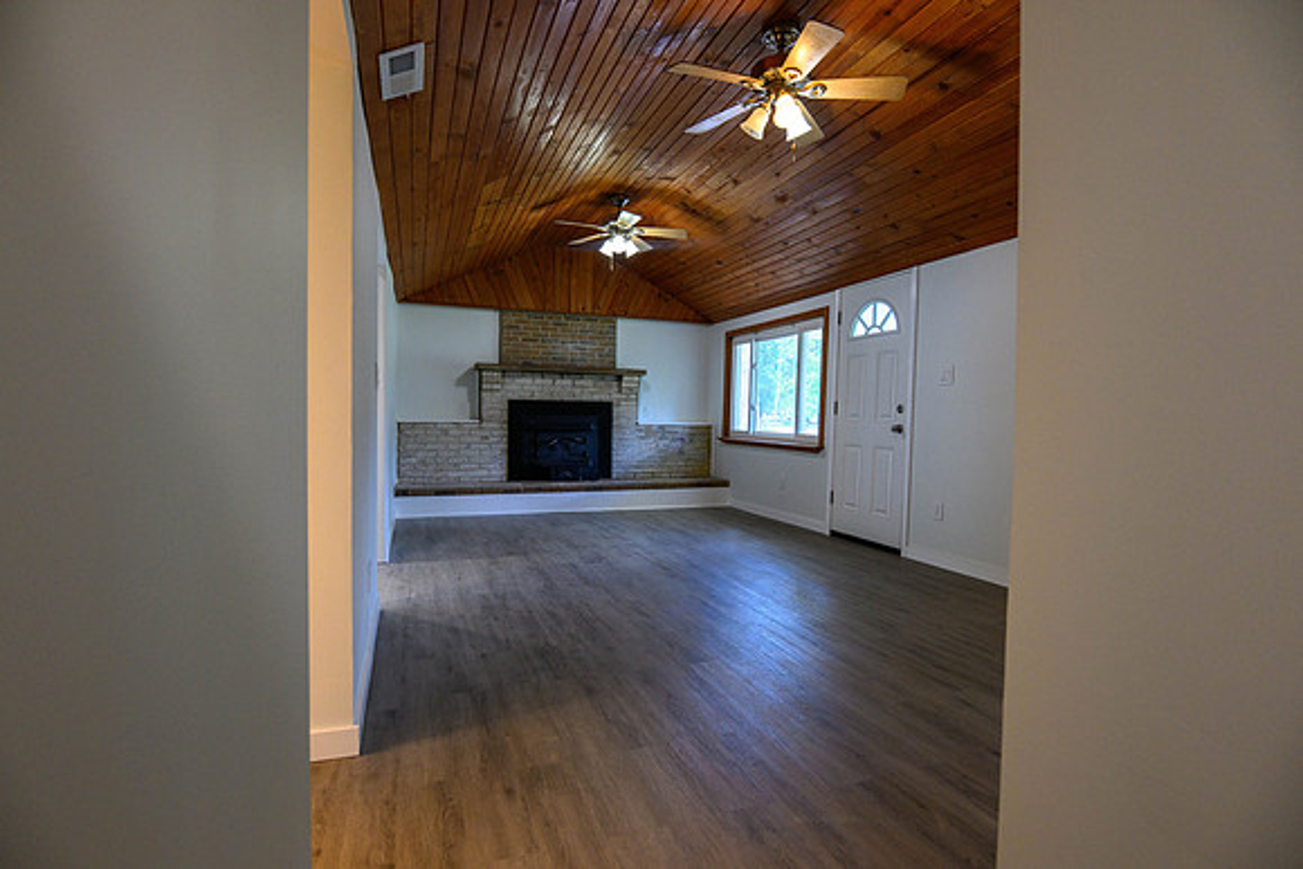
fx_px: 615
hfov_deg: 93.3
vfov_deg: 70.5
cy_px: 434
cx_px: 652
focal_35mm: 17
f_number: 5
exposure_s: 1/100
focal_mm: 17
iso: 1000
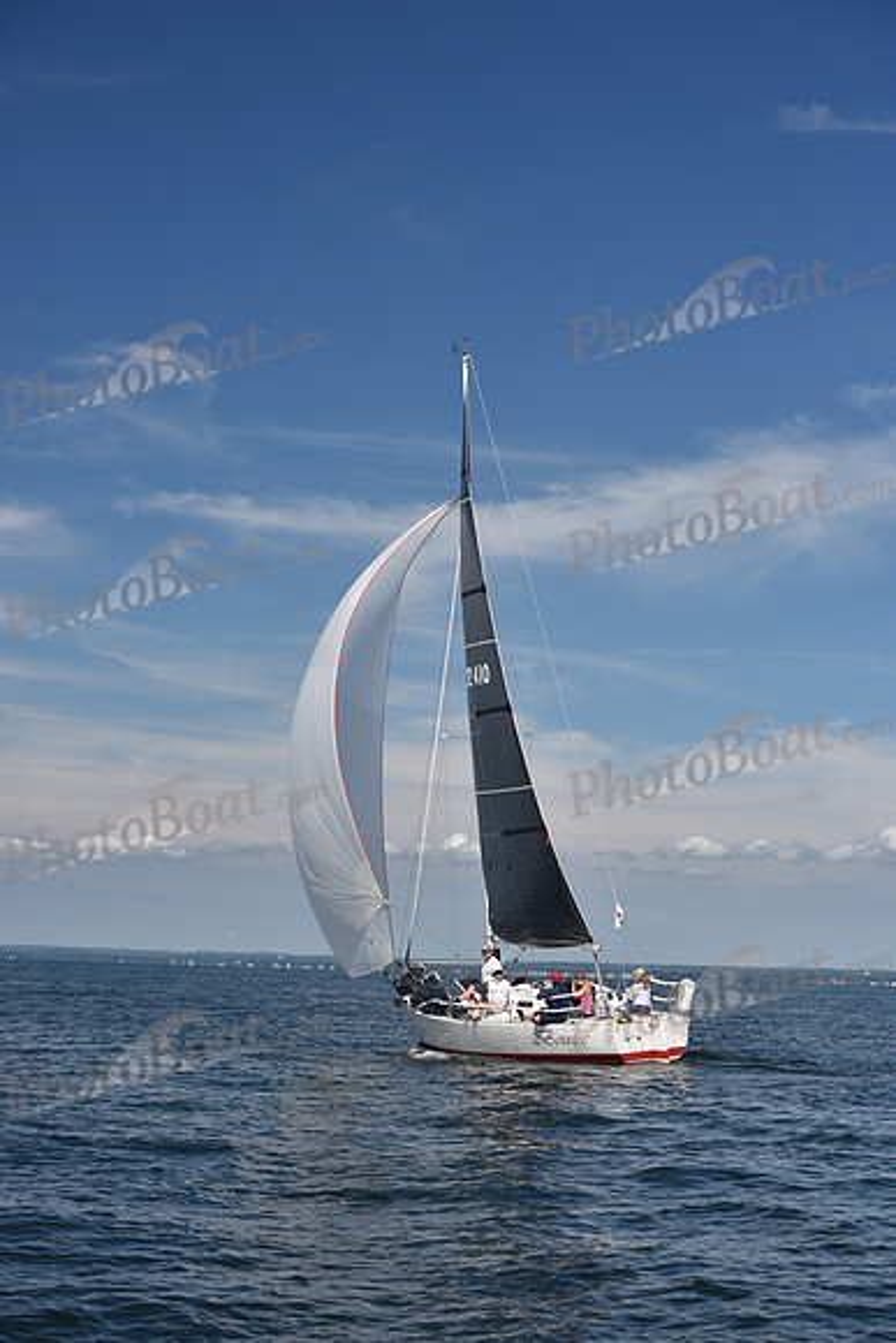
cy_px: 672
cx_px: 448
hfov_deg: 19.5
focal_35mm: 70
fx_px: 2612
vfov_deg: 28.8
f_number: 7.1
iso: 200
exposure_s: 1/500
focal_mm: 70
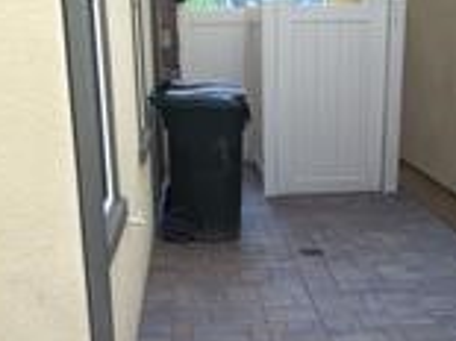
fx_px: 842
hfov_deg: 30.2
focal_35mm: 64
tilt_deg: -18.7
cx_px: 272
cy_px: 323
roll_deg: +0.8
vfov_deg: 22.2
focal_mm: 4.15
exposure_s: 1/120
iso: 40
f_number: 2.2
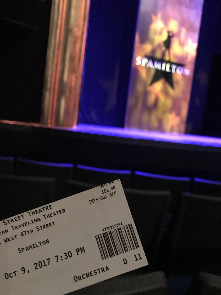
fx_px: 238
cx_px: 110
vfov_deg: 63.4
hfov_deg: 49.7
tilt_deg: -5.6
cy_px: 148
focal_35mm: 28
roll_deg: -6.1
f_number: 1.8
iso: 160
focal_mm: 3.99
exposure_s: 1/4
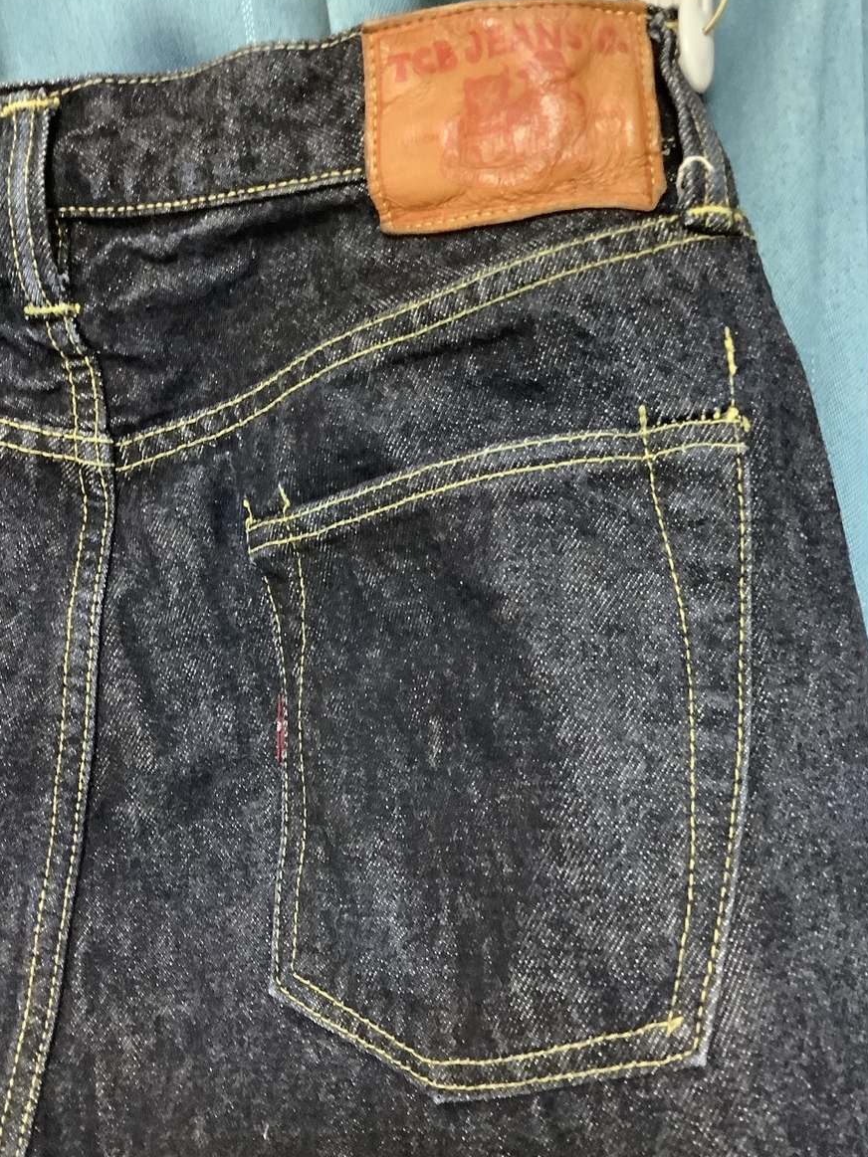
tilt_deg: -4.4
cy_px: 584
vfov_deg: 56.8
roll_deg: +2.1
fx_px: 1070
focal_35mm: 32
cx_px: 446
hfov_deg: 44.1
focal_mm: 3.3
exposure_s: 1/20
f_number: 2.4
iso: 640
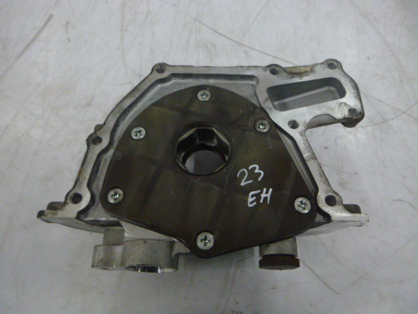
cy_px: 157
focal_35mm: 25
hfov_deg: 69.4
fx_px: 302
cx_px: 209
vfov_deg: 54.9
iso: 400
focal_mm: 4.5
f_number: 3.9
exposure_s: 1/20
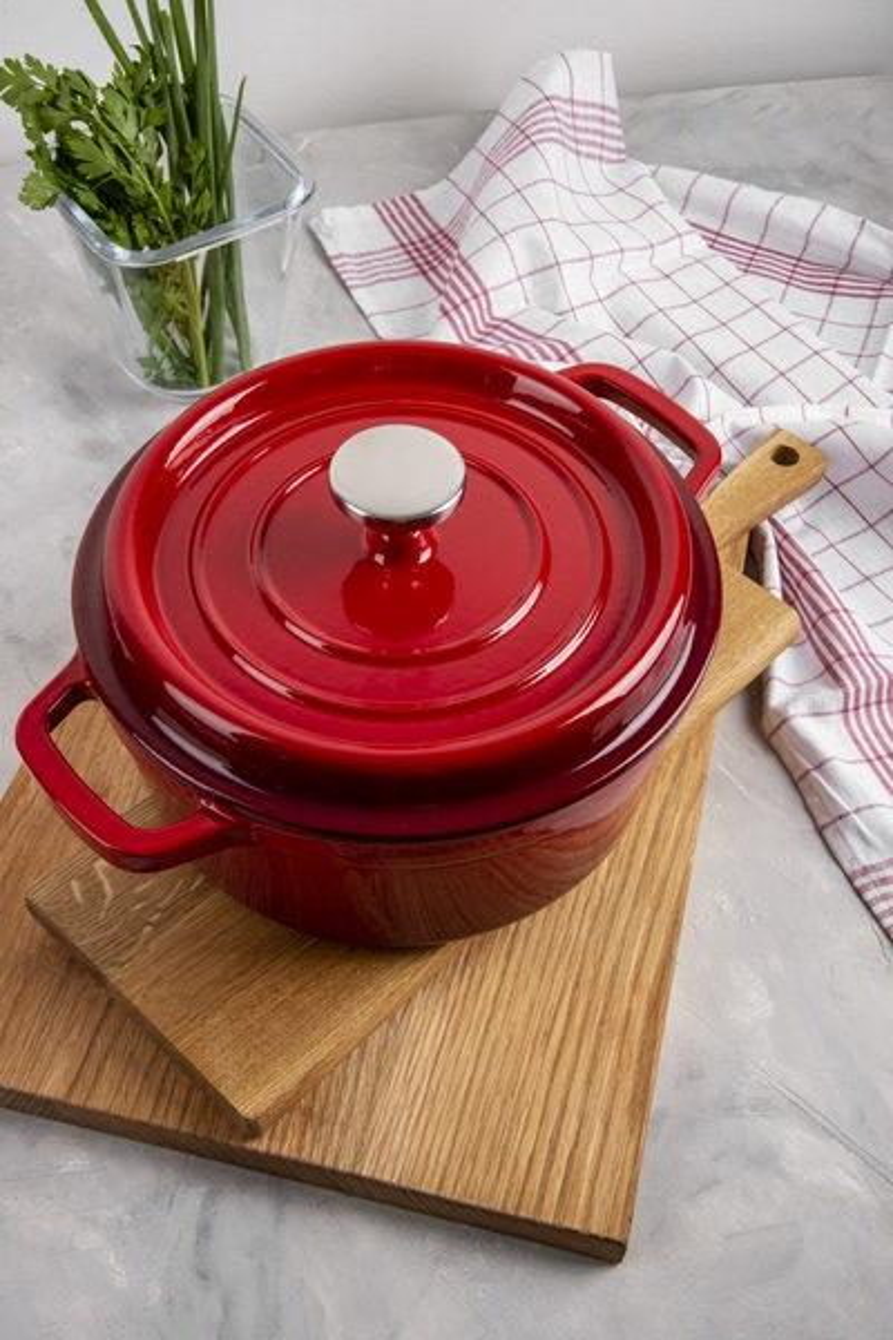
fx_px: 1674
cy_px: 670
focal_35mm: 45
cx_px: 446
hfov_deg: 29.9
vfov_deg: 43.6
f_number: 18
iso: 100
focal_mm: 45
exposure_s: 1/160
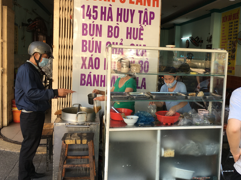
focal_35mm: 38
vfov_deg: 37.7
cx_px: 153
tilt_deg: -2.4
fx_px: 265
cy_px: 84
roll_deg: -3.3
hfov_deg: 48.4
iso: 32
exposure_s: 1/100
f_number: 2.2
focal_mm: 4.15
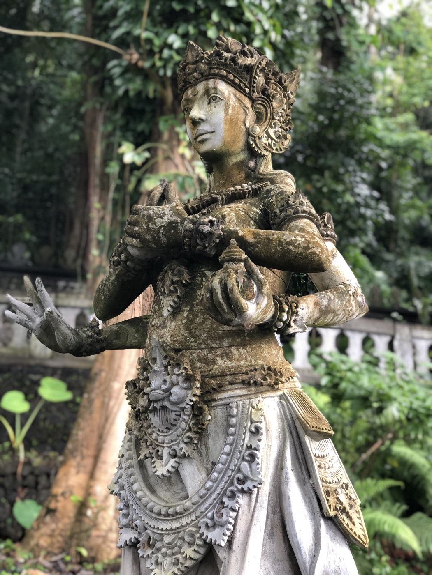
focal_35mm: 52
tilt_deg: +17.8
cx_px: 216
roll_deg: -1.0
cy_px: 288
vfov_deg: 36.8
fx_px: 865
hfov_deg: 28.0
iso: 80
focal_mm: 6
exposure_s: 1/50
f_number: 2.4
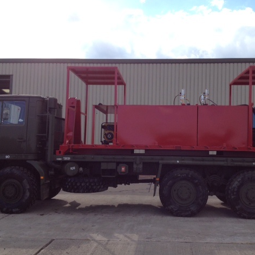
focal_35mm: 42
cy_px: 127
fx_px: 350
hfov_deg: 40.0
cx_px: 144
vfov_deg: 40.0
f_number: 2.4
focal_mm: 4.28
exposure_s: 1/1151
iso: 64
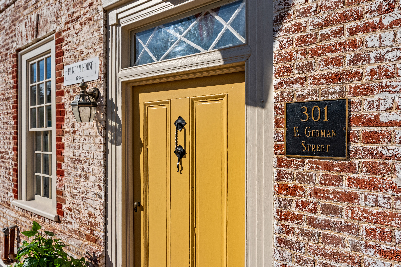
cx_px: 200
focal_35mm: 22
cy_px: 134
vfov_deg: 58.3
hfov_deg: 79.9
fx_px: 239
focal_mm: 21.5
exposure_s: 1/1000
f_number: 8
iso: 200
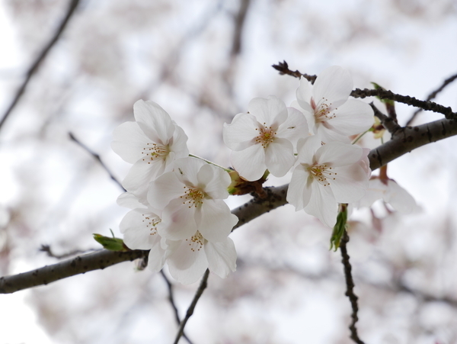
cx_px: 228
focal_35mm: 120
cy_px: 172
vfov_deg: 12.4
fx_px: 1586
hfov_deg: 16.4
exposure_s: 1/250
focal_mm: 60
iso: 200
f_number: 6.3
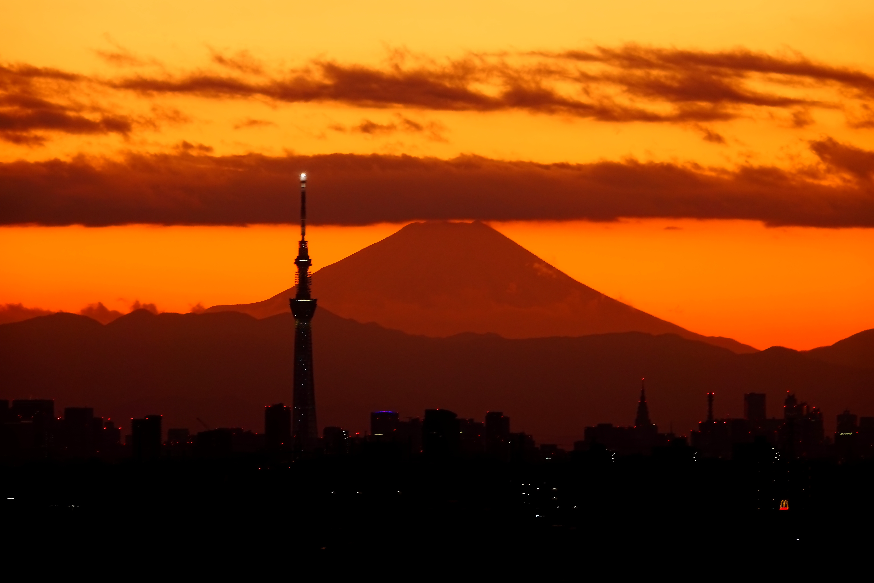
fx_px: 10560
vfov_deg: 3.2
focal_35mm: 435
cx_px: 437
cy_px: 292
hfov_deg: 4.7
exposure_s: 1/6
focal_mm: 159.66
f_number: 8
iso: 100
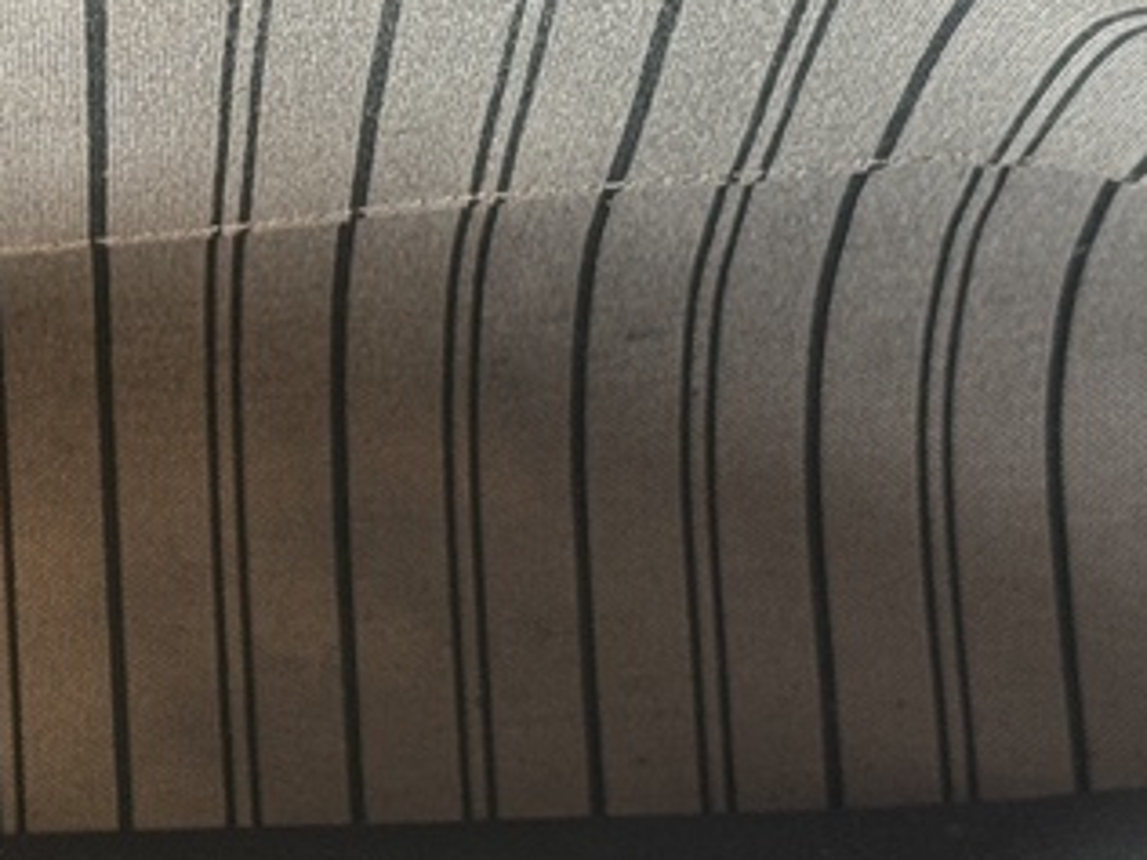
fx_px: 5070
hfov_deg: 12.7
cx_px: -91
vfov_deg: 9.7
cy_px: 766
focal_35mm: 153
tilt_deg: -51.0
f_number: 1.78
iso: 200
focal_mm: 6.76
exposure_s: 1/33
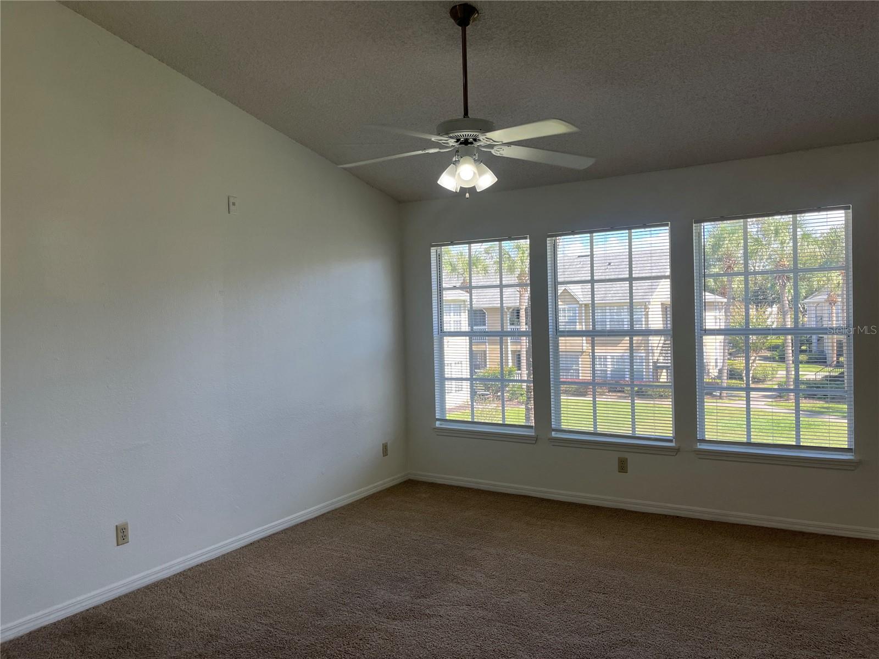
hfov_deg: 67.3
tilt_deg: -2.9
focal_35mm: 26
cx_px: 440
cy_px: 330
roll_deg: +1.2
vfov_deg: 53.1
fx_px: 660
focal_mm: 5.1
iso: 50
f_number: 1.6
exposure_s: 1/331
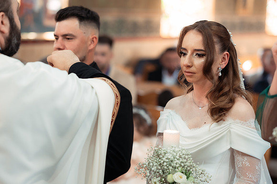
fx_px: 709
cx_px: 150
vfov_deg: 14.8
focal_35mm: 92
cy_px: 100
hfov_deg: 22.1
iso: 1600
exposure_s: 1/320
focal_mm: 85
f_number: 2.2
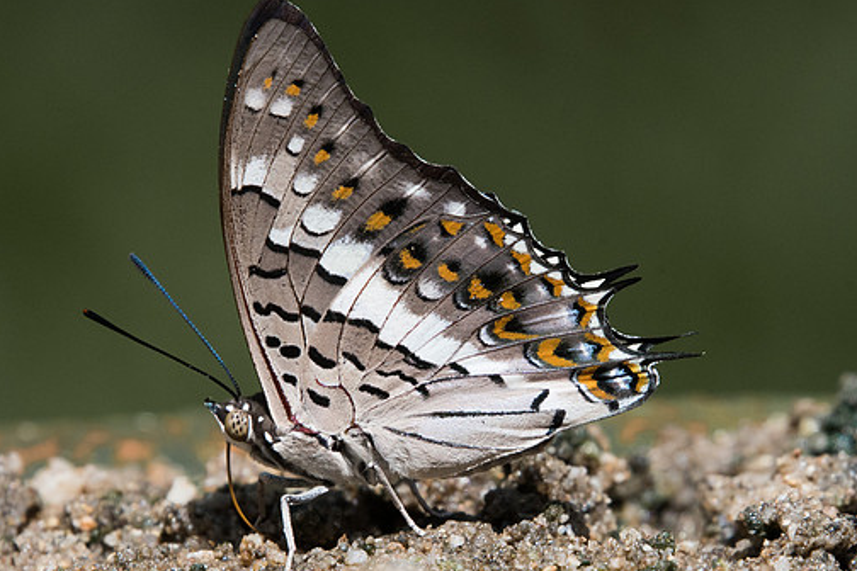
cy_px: 304
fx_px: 21376
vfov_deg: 1.5
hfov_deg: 2.3
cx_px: 564
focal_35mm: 898
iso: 800
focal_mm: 400
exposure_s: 1/500
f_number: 13
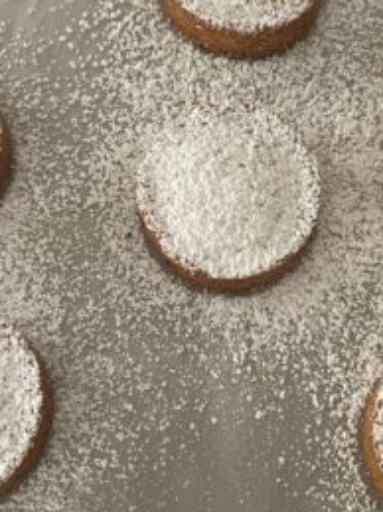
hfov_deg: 21.9
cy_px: 208
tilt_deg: -71.3
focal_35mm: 67
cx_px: 208
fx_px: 989
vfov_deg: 28.9
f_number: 1.8
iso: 400
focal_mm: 4.25
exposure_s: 1/60
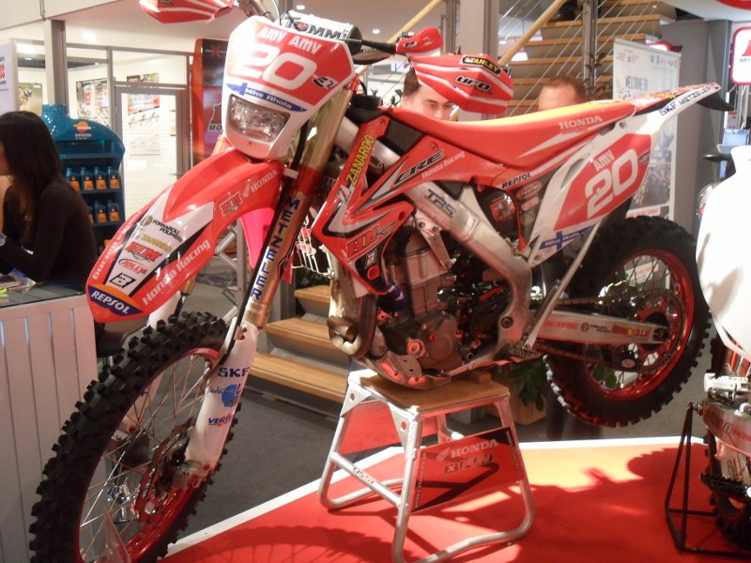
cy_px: 282
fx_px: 759
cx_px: 376
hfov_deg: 52.6
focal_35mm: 35
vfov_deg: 40.7
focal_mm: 6.2
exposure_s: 1/20
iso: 200
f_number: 2.8
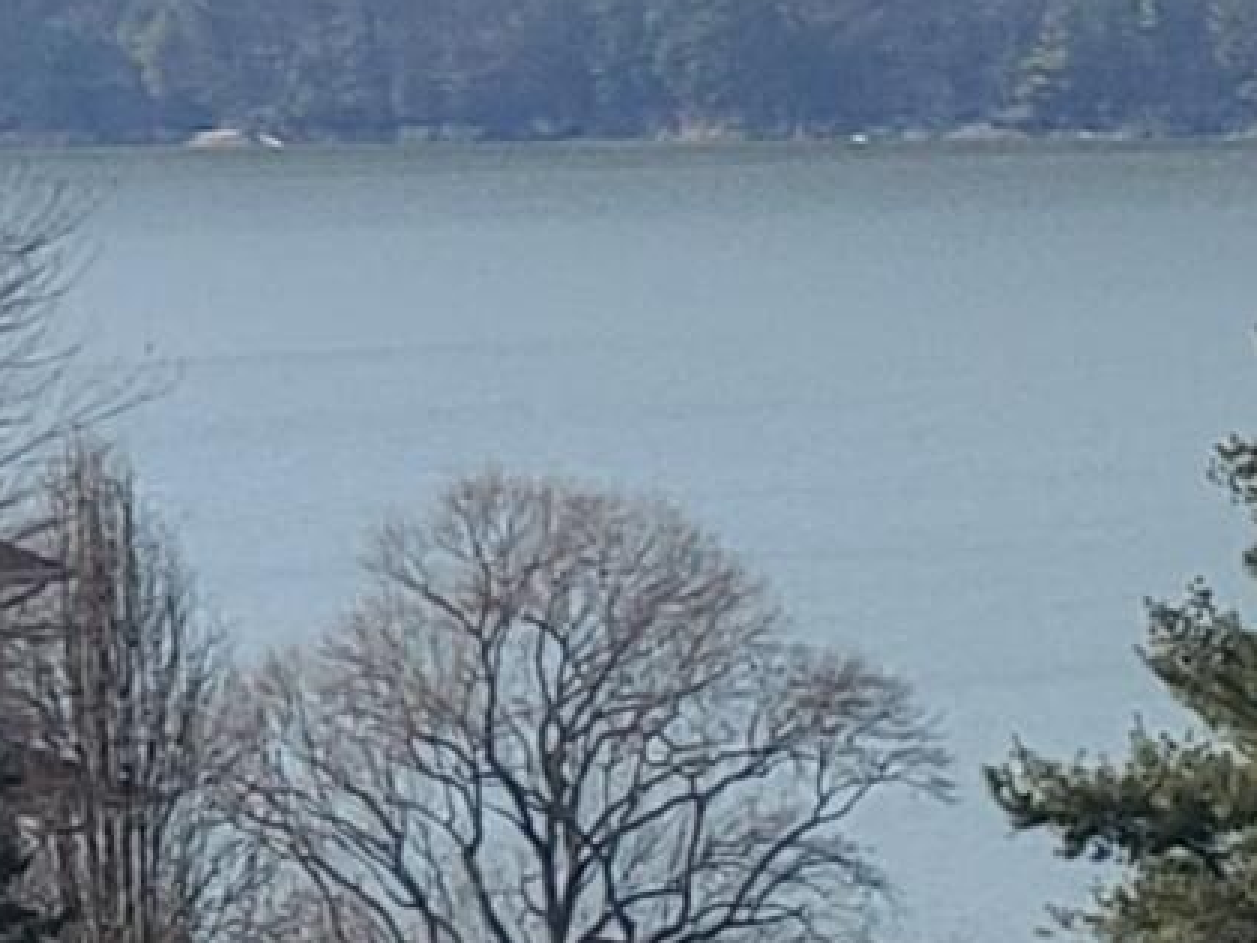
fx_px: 13472
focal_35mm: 371
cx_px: 3648
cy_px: 1281
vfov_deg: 4.0
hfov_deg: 5.1
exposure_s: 1/734
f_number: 2.4
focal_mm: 6
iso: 50
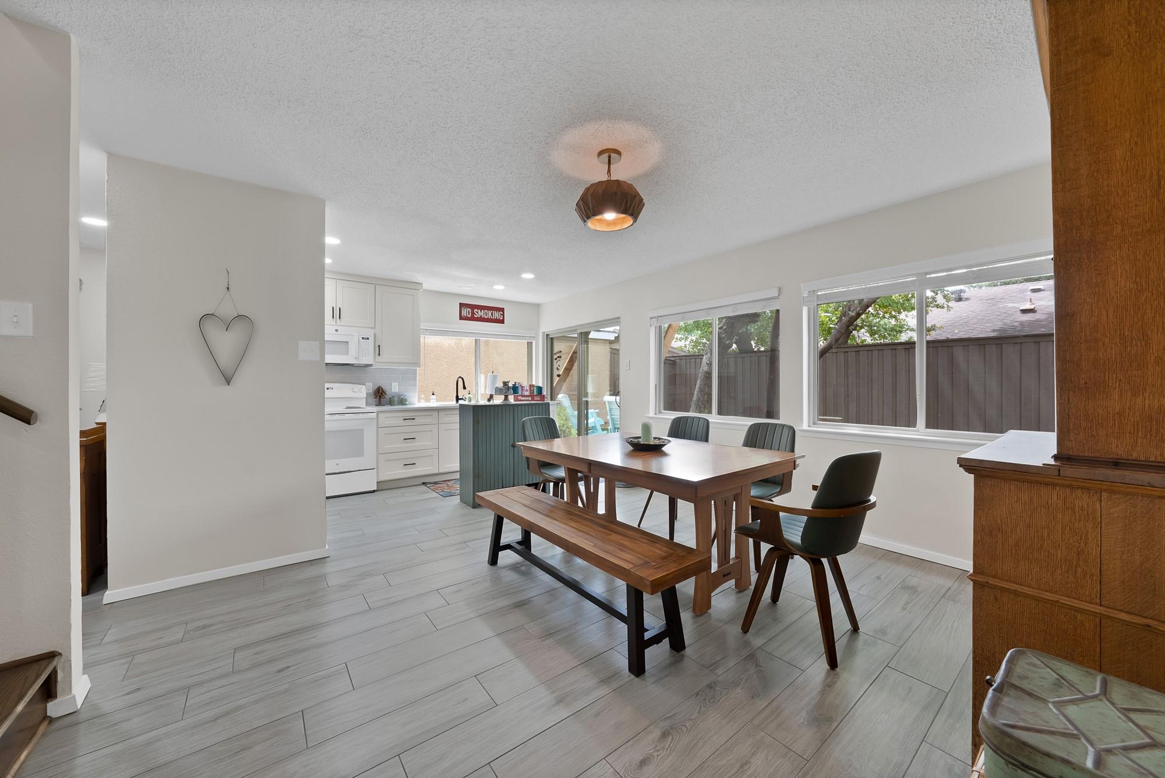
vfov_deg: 90.1
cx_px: 582
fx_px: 389
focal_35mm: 12
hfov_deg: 112.6
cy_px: 389
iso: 640
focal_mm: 12
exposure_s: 1/5
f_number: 9
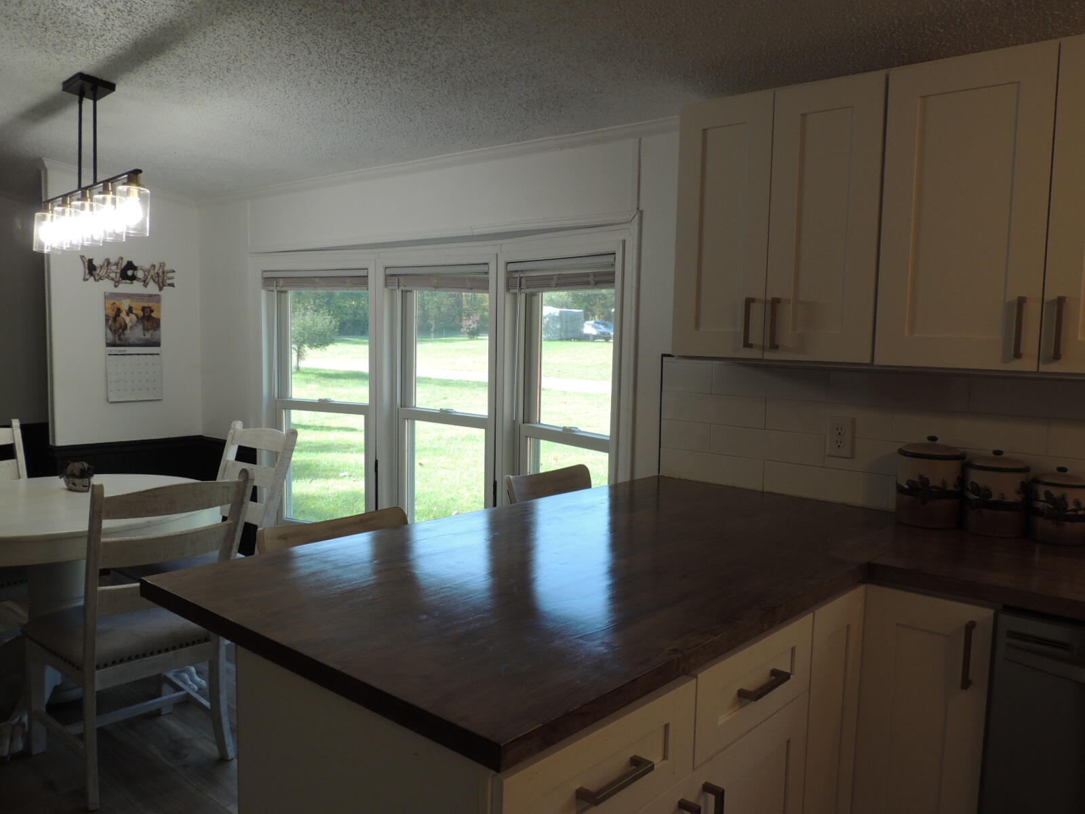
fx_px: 878
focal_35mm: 28
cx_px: 542
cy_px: 407
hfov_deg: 63.4
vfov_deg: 49.7
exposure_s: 1/50
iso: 100
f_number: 3.1
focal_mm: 4.9
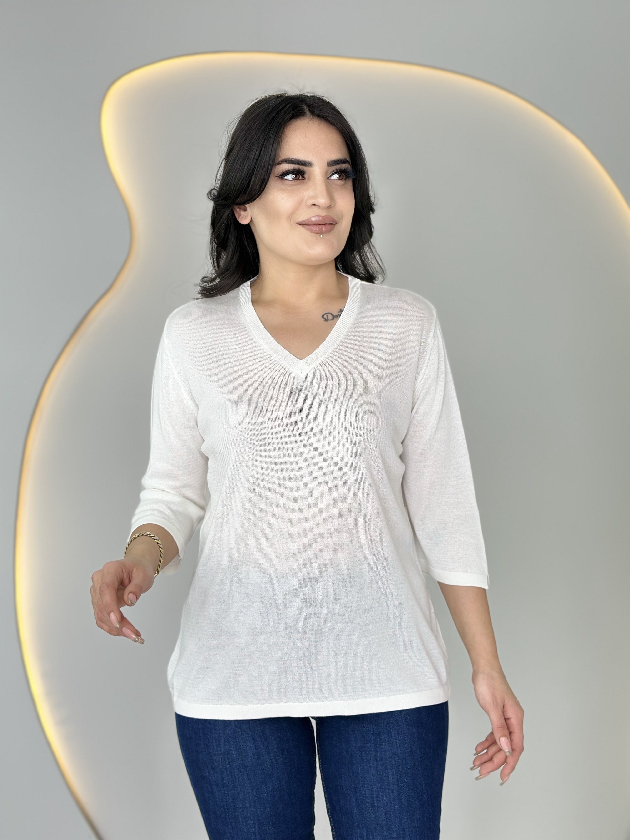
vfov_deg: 39.7
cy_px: 420
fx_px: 1165
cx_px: 315
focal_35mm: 48
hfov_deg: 30.3
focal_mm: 6.86
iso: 80
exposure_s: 1/204
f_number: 1.78
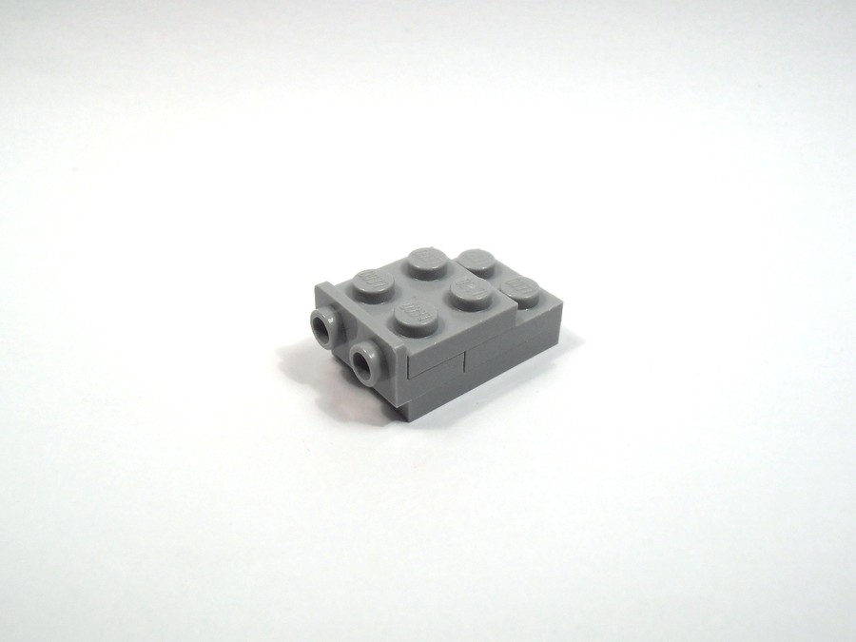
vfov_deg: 38.7
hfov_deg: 50.1
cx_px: 428
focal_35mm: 37
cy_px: 321
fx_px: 915
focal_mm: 6.61
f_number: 3.9
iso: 80
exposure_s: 1/125
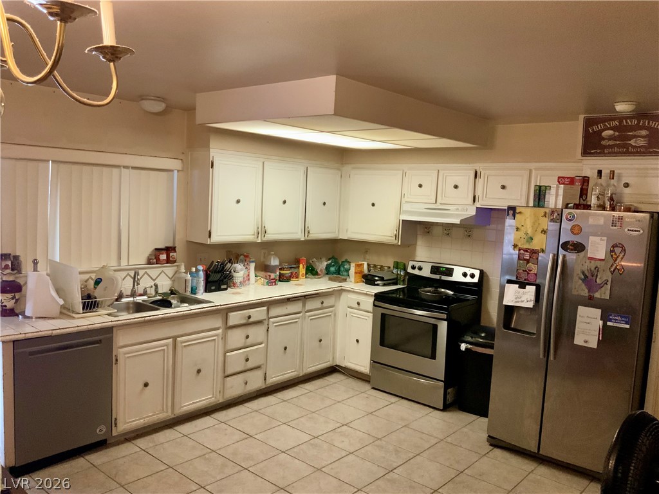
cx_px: 330
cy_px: 247
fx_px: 552
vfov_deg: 48.2
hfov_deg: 61.7
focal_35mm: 29
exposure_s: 1/30
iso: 250
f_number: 1.8
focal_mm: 3
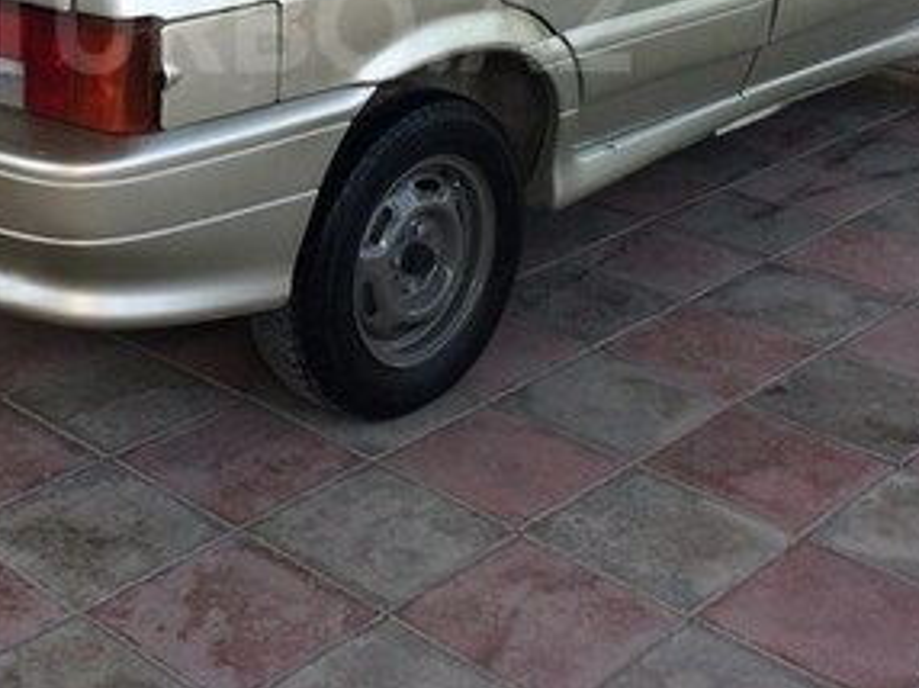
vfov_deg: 21.3
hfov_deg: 28.8
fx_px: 1777
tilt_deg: -16.7
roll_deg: -0.1
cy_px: 24
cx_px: 302
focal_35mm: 67
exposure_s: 1/357
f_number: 2.2
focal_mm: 4.15
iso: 32
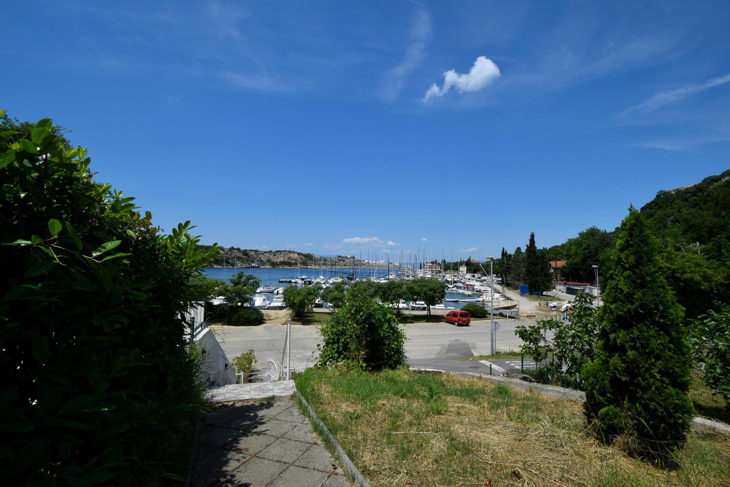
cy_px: 244
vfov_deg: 77.3
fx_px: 304
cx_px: 365
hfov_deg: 100.4
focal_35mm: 15
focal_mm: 10
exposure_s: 1/500
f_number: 11
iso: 200
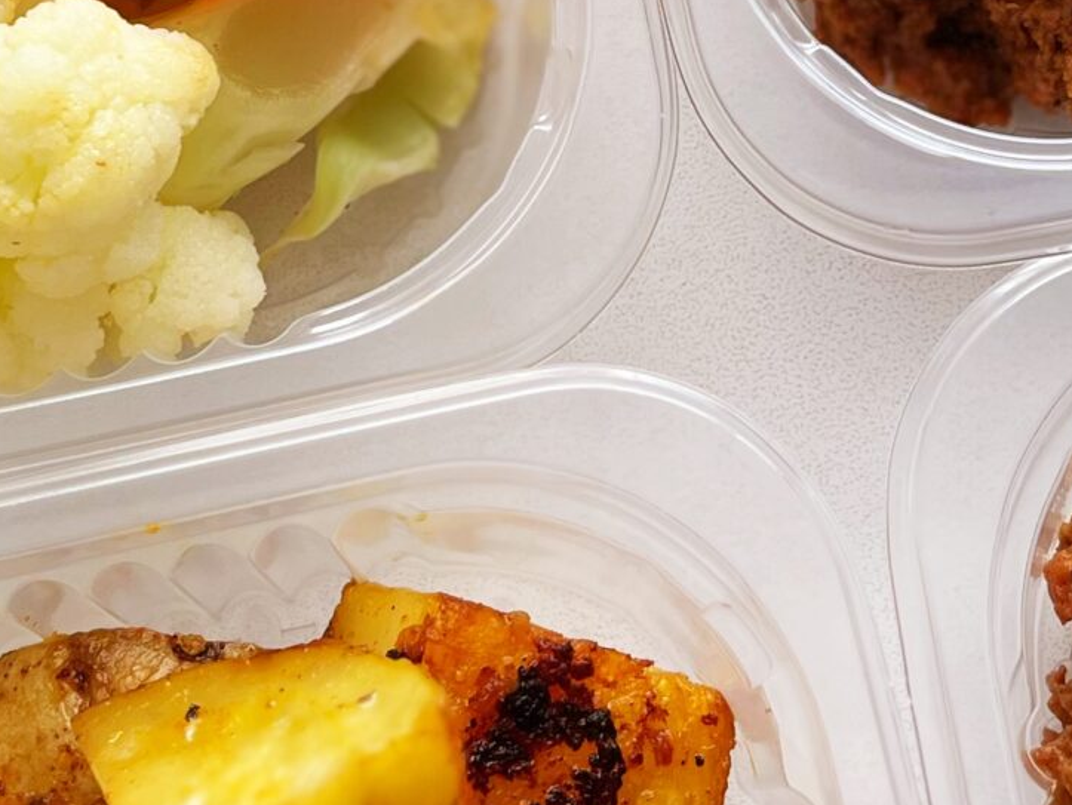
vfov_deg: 15.8
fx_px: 2851
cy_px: -9
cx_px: 635
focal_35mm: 92
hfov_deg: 21.3
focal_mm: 5.1
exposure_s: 1/122
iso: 50
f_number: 1.6
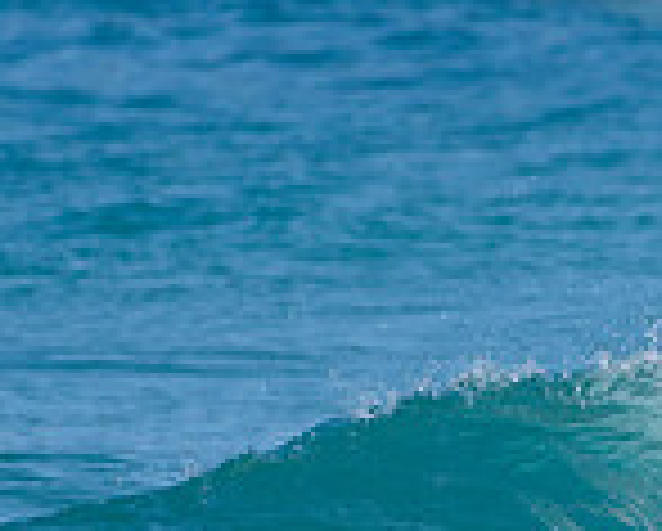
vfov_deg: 0.7
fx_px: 44397
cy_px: 526
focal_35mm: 2263
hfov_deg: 0.9
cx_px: 894
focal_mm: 500
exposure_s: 1/2000
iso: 180
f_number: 5.6
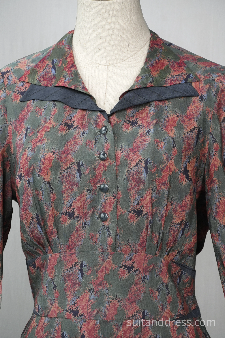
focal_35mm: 186
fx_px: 1744
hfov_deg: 7.4
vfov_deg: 11.1
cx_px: 112
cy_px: 169
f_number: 8
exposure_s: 1/30
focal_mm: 124
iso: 320
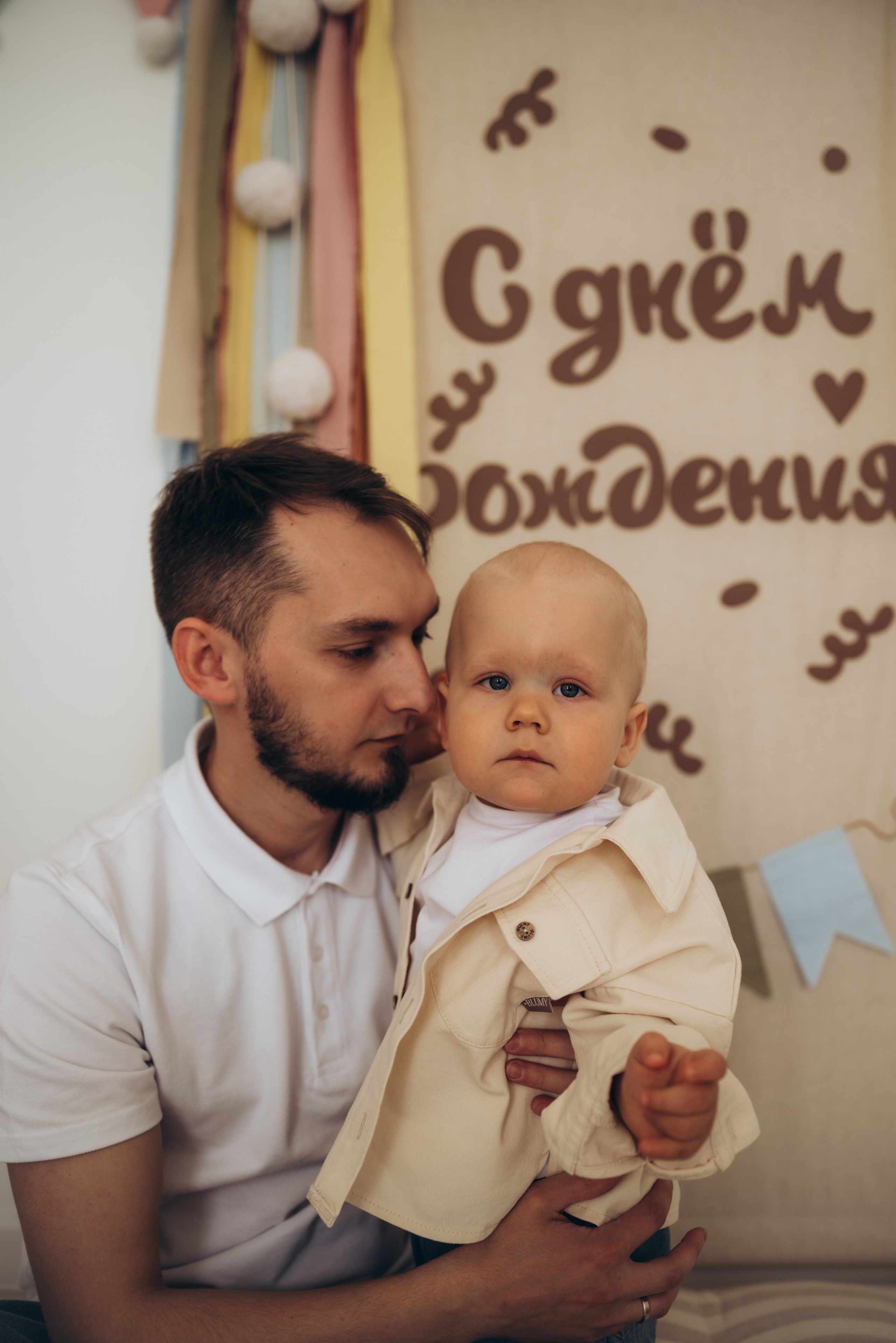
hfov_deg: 37.9
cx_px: 448
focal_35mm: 35
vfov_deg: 54.4
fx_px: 1305
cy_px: 672
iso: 250
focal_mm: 35
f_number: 2.5
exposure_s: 1/320
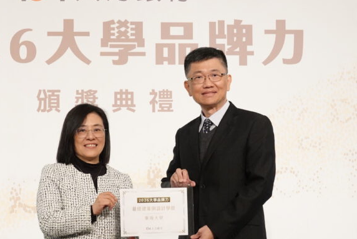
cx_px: 147
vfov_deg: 9.5
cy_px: 132
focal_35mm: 145
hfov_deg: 14.1
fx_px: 1439
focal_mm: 29.69
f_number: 3.5
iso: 2000
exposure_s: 1/100
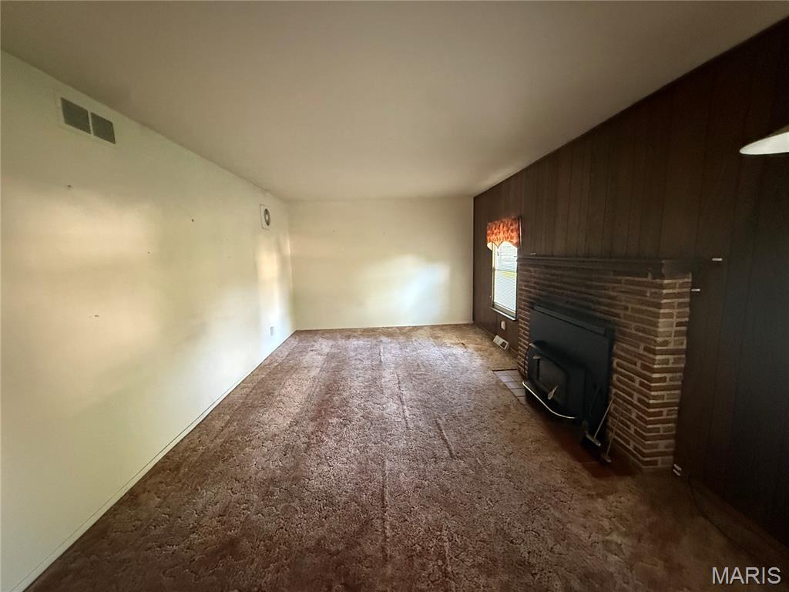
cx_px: 394
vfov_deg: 85.7
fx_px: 319
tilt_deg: -6.3
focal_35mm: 14
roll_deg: +1.8
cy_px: 296
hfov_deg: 102.1
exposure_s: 1/60
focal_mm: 2.22
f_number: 2.2
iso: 1000
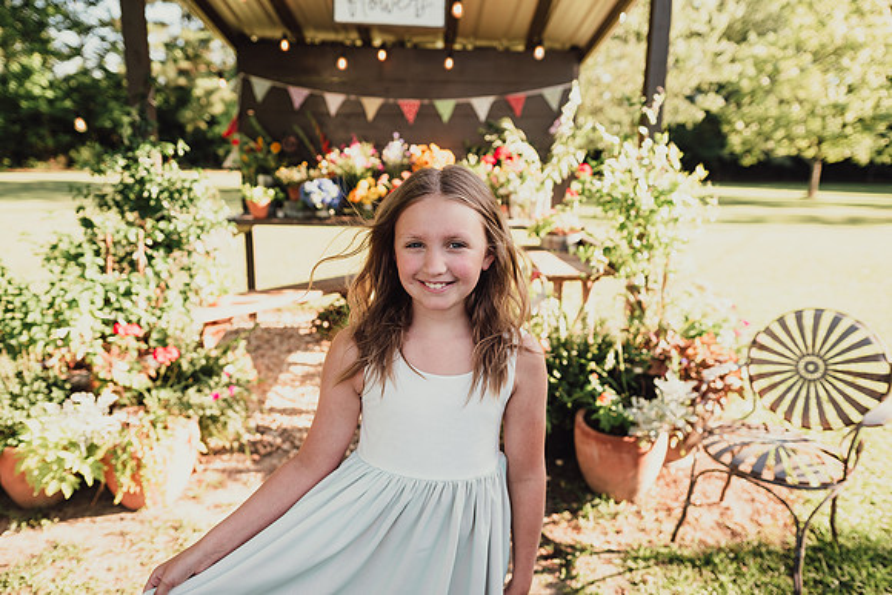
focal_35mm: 24
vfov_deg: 53.2
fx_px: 595
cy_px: 298
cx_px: 446
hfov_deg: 73.7
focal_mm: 24
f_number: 2.8
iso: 160
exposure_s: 1/400
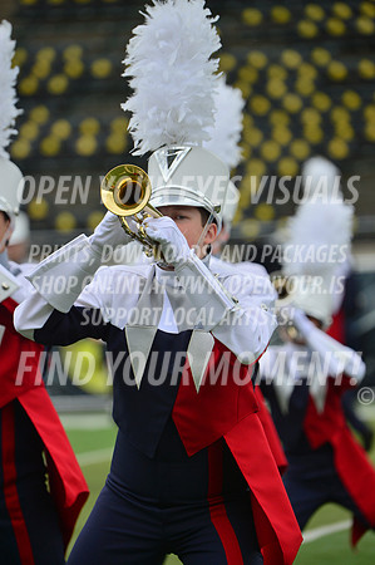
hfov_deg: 4.4
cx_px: 188
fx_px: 4855
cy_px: 282
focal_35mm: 310
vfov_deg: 6.7
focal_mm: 310
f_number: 5.6
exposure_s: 1/1000
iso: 200
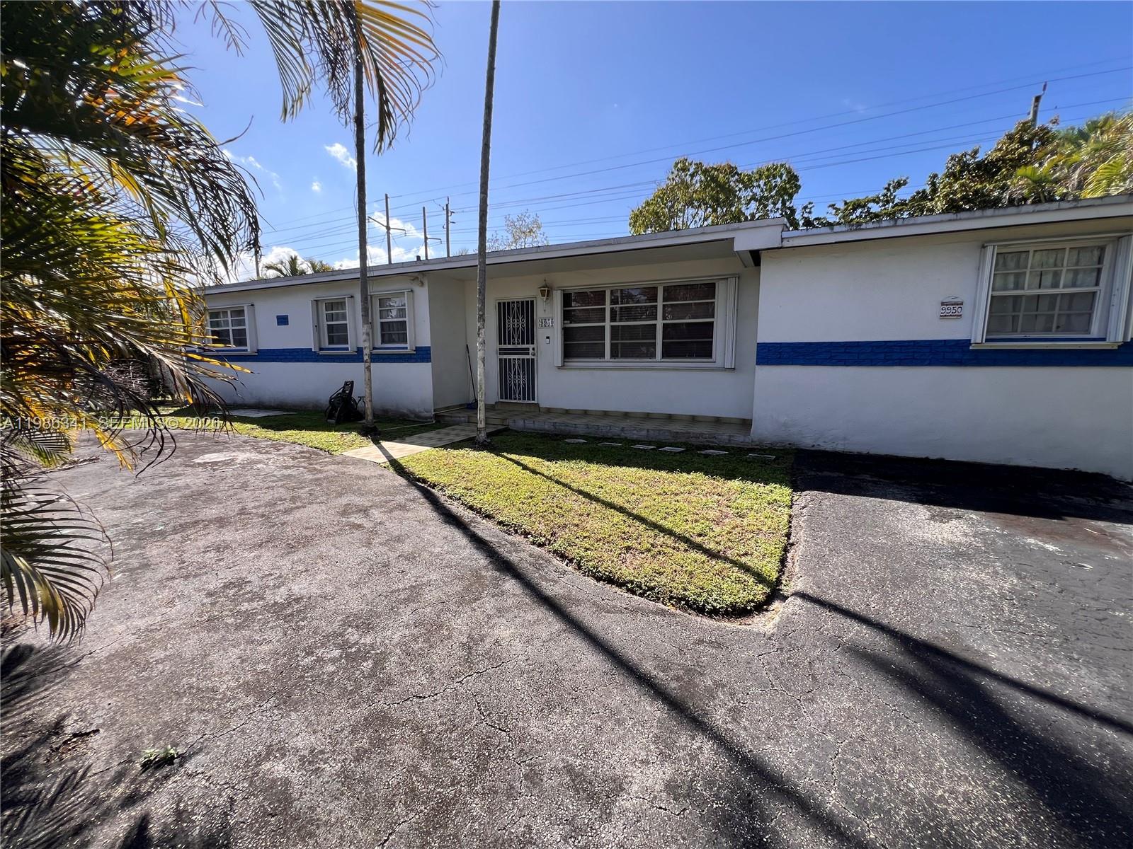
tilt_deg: -8.7
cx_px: 566
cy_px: 424
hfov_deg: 106.2
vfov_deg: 89.9
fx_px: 425
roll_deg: +0.1
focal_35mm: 13
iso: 32
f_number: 1.8
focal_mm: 1.57
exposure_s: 1/592
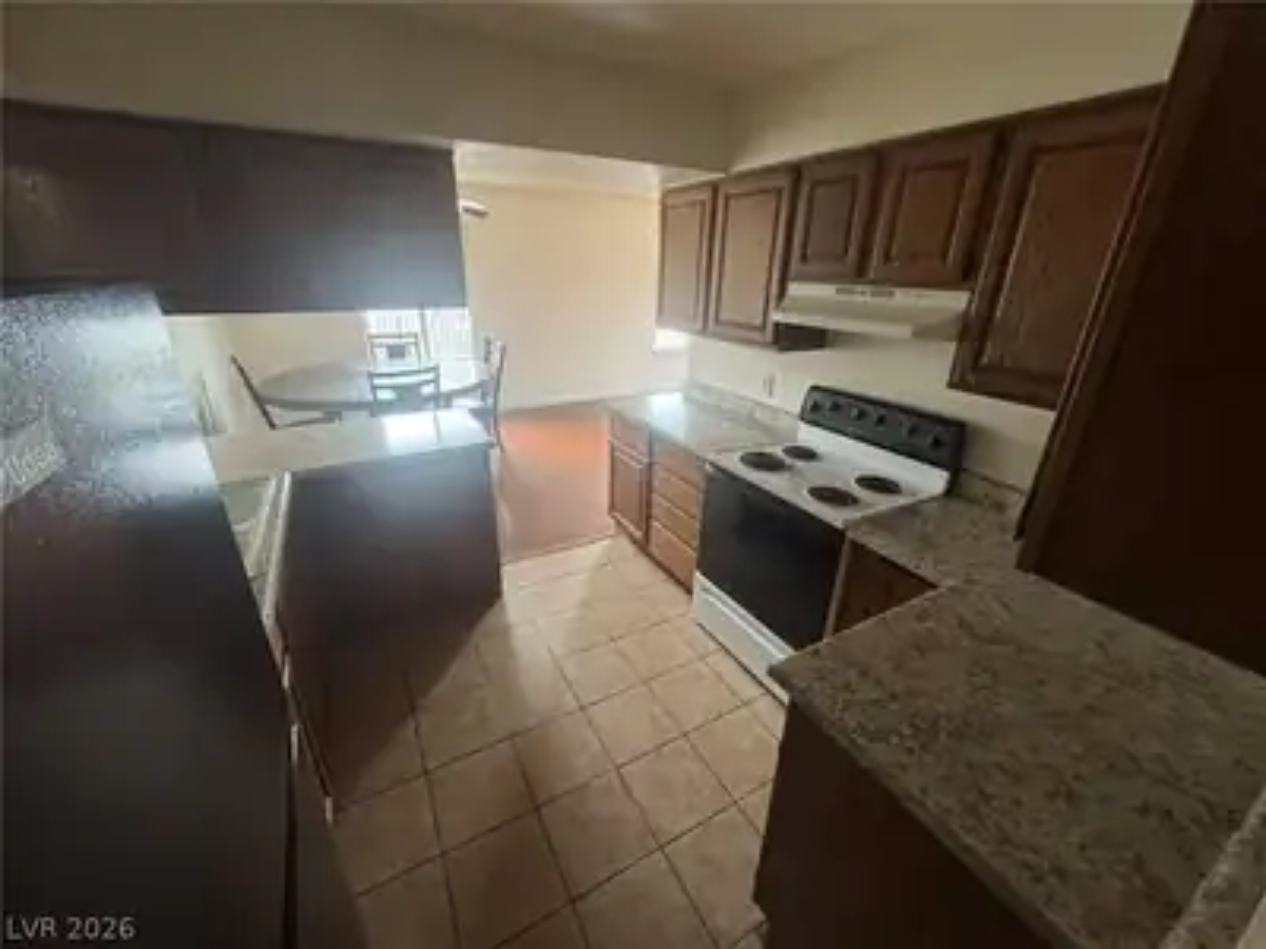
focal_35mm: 14
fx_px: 512
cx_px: 633
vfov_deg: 85.7
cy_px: 474
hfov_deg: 102.1
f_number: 2.2
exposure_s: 1/60
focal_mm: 2.22
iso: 320
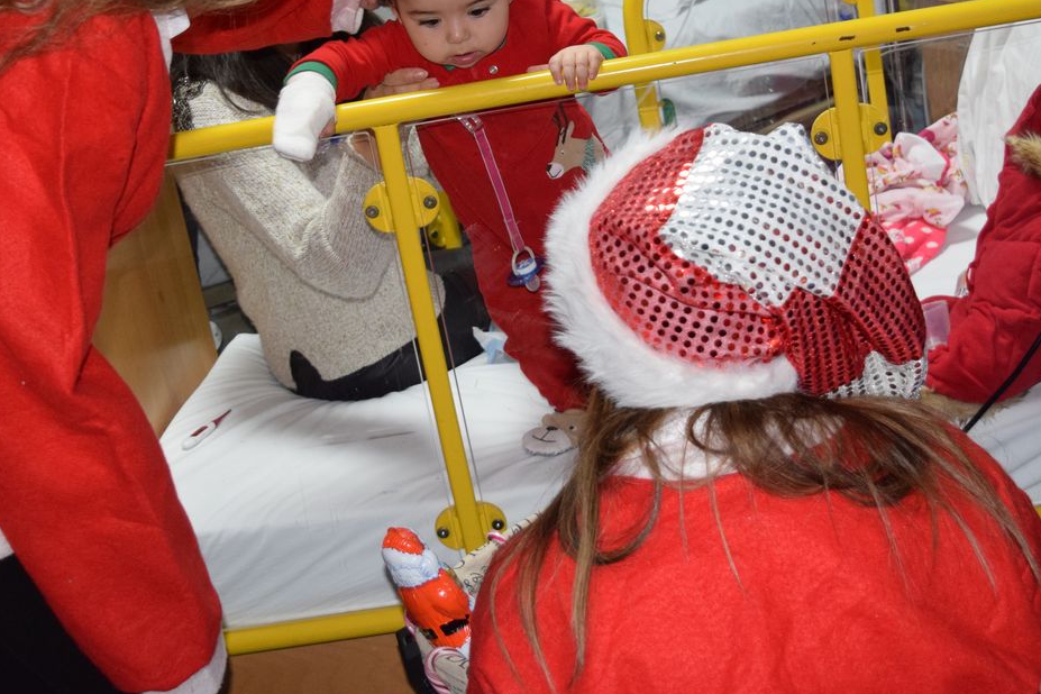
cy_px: 192
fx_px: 1614
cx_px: 597
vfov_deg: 24.1
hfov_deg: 35.7
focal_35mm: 56
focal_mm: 23
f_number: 3.8
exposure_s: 1/60
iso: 1250
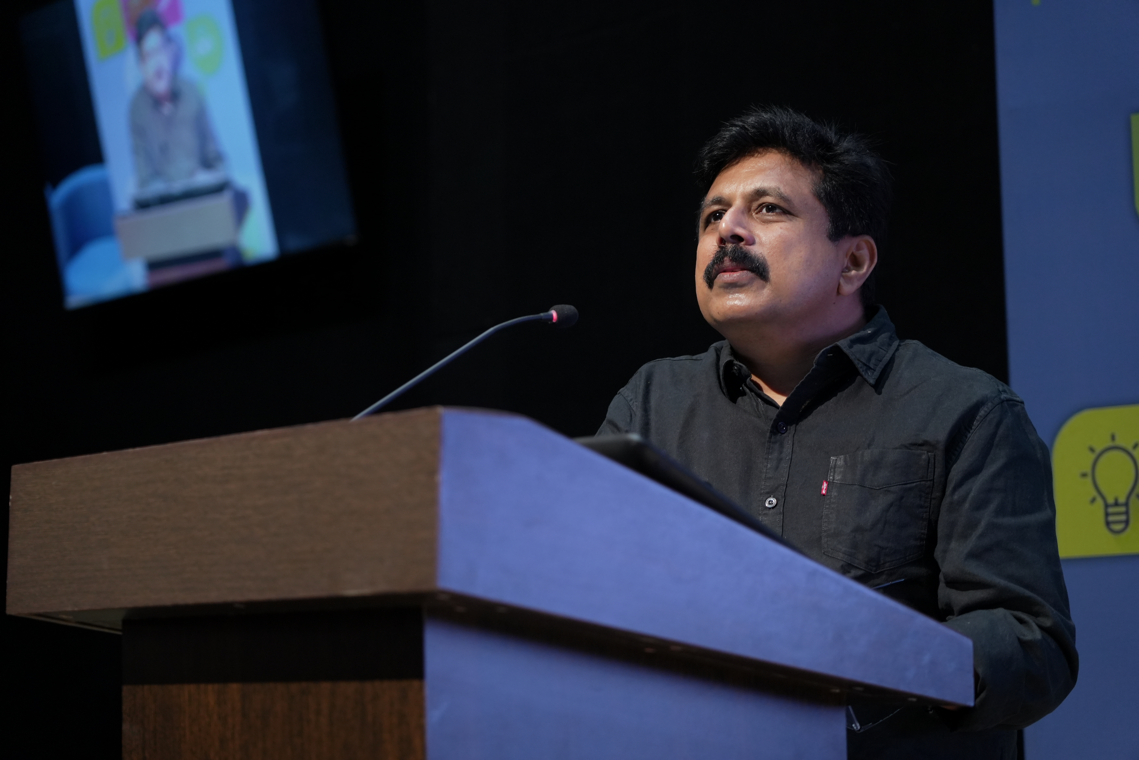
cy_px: 380
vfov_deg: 15.2
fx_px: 2847
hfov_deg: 22.6
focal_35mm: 90
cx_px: 570
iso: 1600
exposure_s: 1/100
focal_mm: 90
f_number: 4
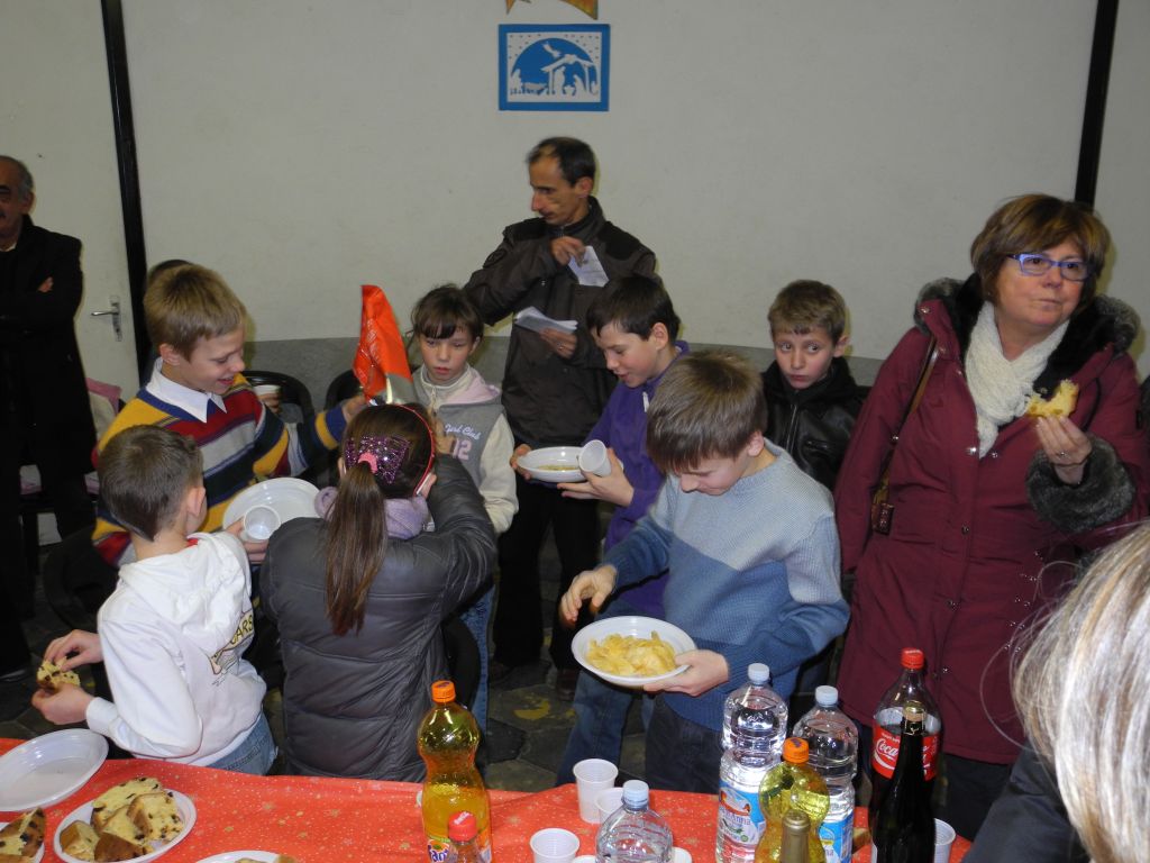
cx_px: 575
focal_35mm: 35
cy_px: 432
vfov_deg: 40.7
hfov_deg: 52.6
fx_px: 1163
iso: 200
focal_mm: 7.4
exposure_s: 1/30
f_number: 3.2
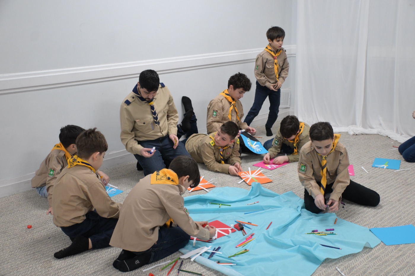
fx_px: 449
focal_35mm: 39
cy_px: 138
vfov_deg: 34.2
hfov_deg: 49.6
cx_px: 208
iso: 1800
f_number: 3.8
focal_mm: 26
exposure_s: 1/160
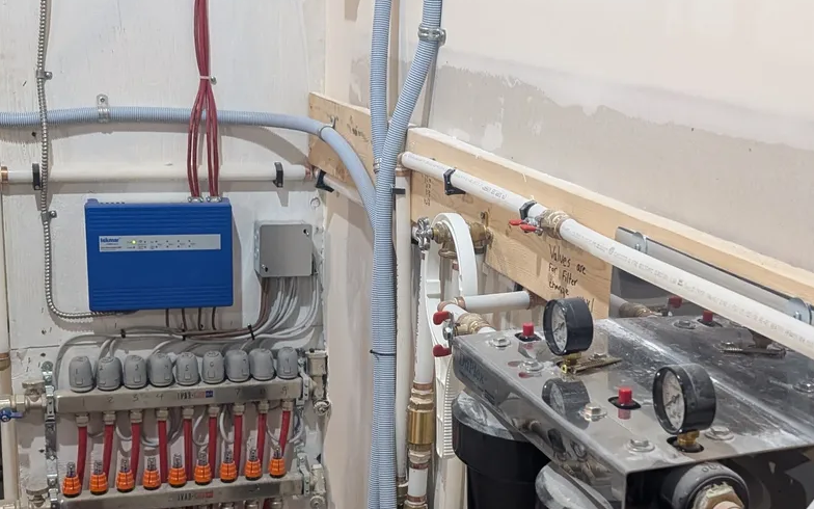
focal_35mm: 52
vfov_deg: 24.8
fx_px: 1154
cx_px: 457
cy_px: 319
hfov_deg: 38.8
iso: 481
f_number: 1.68
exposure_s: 1/23.8
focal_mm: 6.9
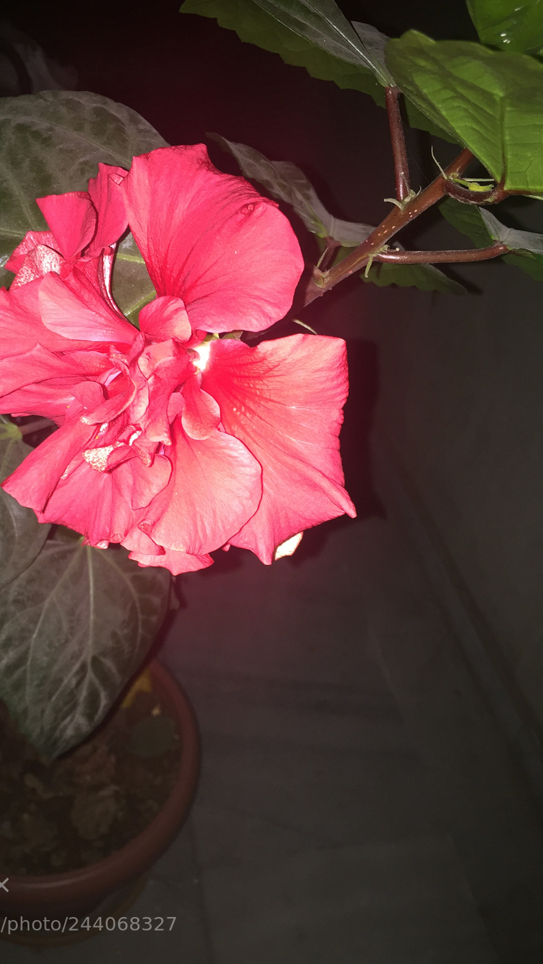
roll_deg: -8.1
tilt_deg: -42.2
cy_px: 484
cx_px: 224
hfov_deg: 36.6
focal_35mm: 32
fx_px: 819
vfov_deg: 61.0
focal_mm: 4.15
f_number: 2.2
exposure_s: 1/17
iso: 64
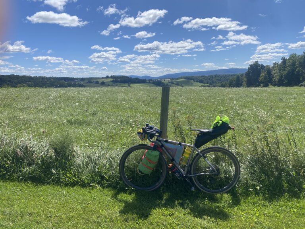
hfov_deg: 67.3
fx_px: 229
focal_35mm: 26
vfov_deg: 53.1
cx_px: 152
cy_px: 114
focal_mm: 4.25
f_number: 1.8
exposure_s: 1/4274
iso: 32
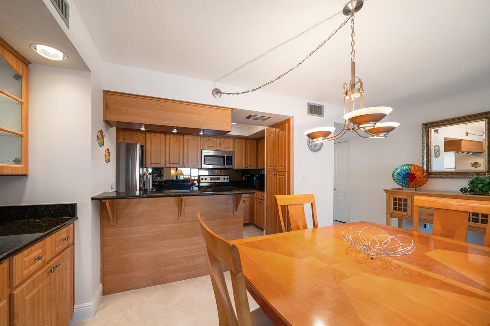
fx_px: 177
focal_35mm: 13
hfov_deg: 108.3
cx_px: 233
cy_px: 175
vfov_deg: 85.3
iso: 100
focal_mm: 12
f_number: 5
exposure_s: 1/6
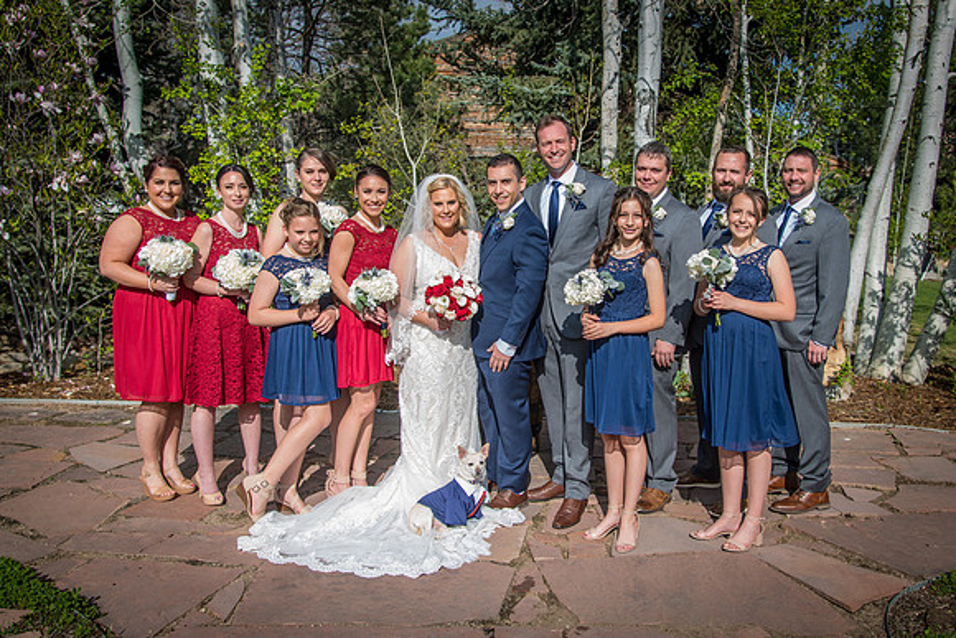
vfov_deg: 35.1
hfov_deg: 50.7
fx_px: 1007
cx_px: 527
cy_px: 282
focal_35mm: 38
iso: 50
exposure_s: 1/400
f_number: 5
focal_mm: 28
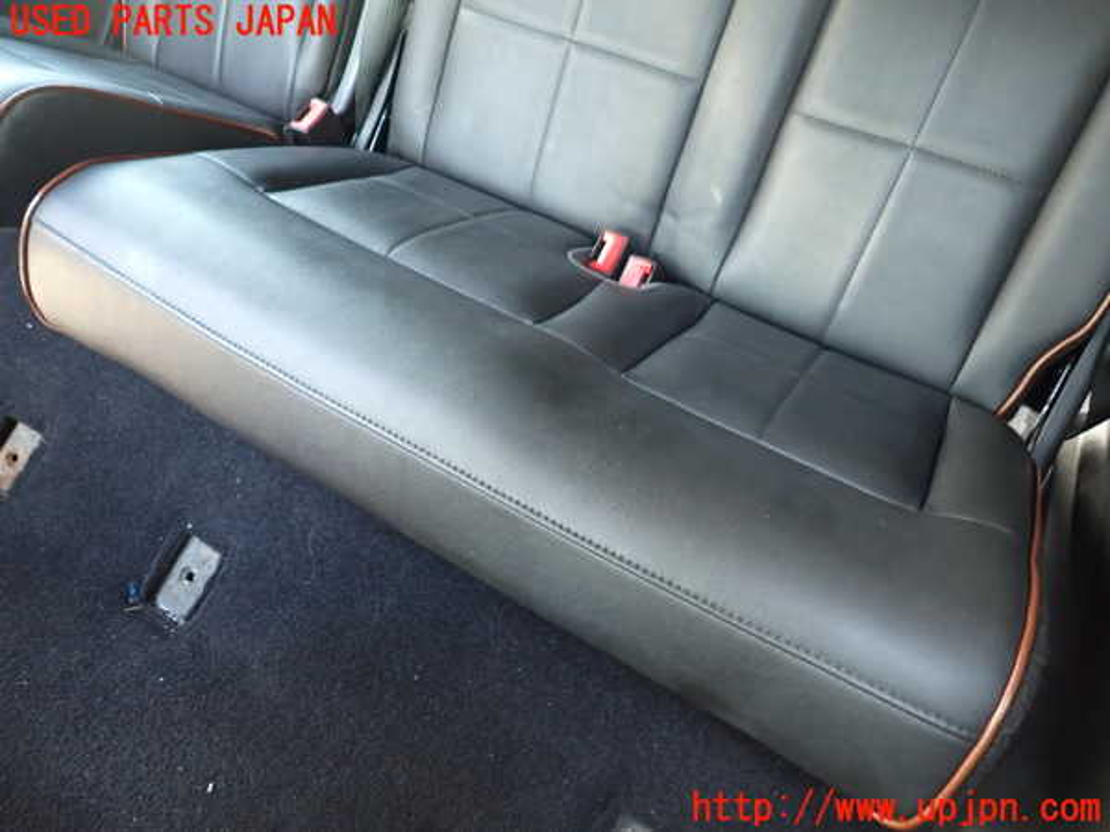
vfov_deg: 54.9
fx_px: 802
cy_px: 416
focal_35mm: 25
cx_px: 555
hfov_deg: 69.4
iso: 640
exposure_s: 1/30
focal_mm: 4.5
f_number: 2
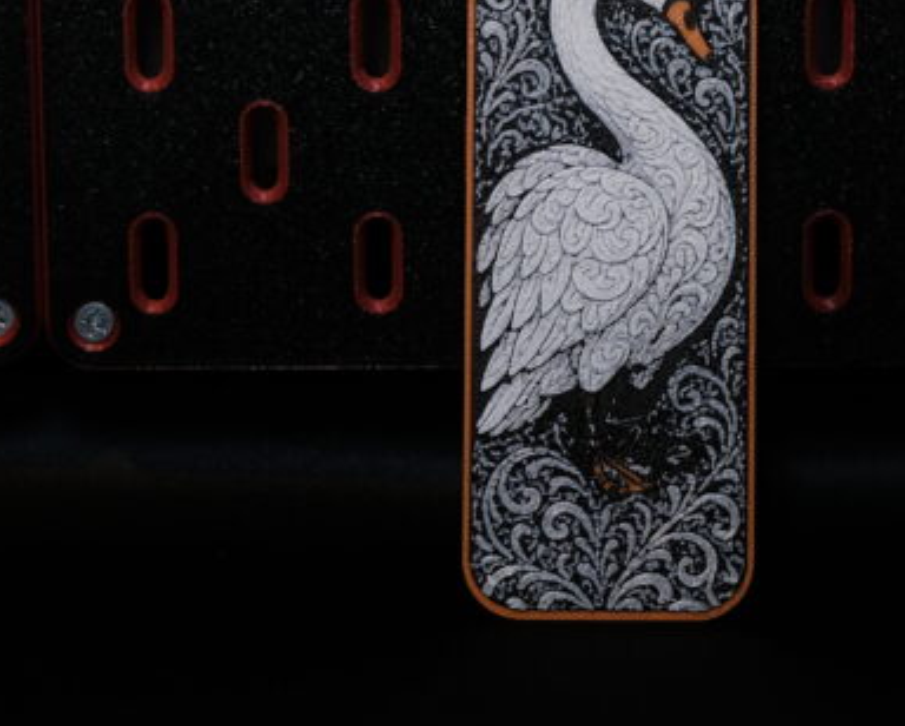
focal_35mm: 110
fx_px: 2949
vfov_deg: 14.0
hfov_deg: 17.4
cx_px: 570
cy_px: 199
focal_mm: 29.6
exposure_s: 1/30
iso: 500
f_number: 4.5
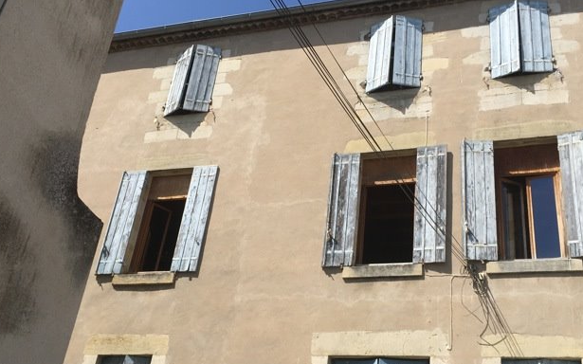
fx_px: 635
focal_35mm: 40
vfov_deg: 31.9
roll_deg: -6.8
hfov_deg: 49.2
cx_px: 319
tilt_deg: +30.0
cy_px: 208
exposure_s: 1/1832
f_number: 2.2
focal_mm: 4.15
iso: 25
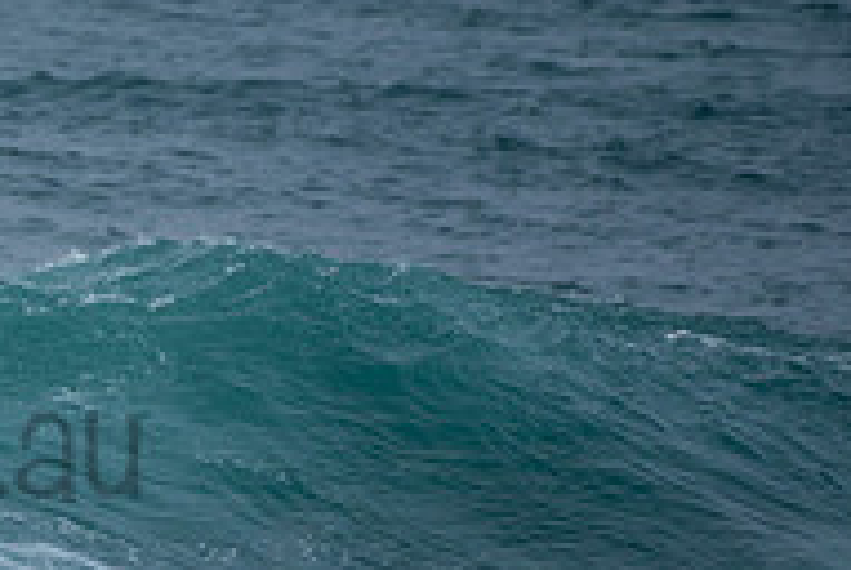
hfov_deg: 1.3
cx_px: -330
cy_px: 394
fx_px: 38638
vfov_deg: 0.8
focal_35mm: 1632
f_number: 5.6
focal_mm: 500
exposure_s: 1/1000
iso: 110
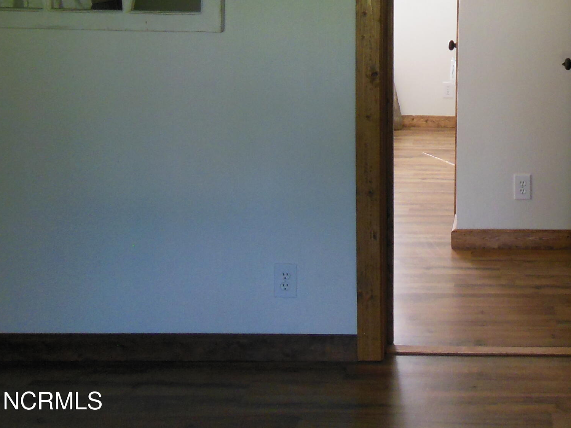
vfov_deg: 27.5
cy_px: 5
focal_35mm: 50
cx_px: 494
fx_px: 825
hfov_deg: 36.3
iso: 400
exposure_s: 1/50
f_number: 3.5
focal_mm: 4.5
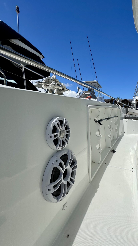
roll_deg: -2.0
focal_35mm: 16
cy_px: 129
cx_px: 96
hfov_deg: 64.7
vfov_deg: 99.3
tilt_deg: -10.2
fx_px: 104
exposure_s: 1/4132
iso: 40
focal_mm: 2.22
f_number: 2.2
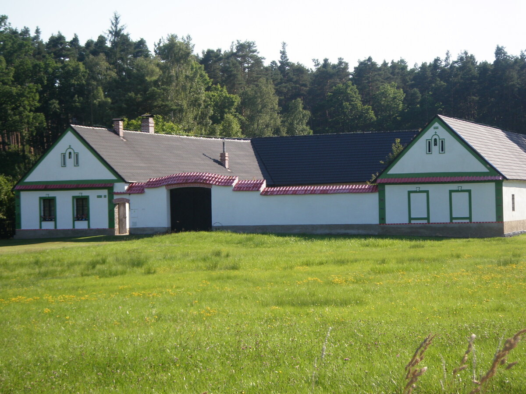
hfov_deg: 22.5
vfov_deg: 17.0
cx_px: 263
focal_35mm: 87
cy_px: 197
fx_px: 1322
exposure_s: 1/250
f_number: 4.3
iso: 50
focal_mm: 15.7
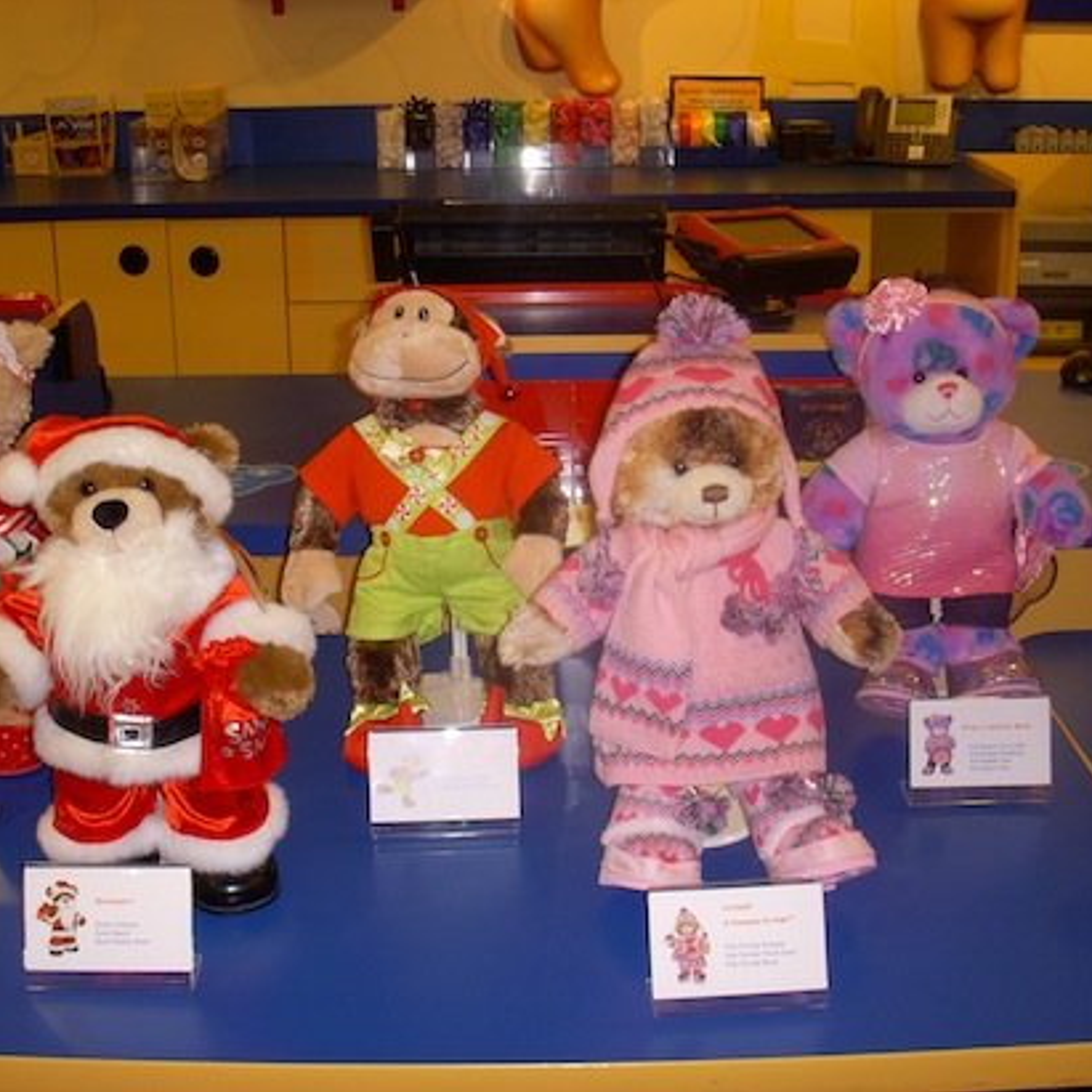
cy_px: 546
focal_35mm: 45
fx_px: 1606
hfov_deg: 37.5
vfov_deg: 37.6
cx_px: 513
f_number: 3.3
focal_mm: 6.3
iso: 100
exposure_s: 1/30
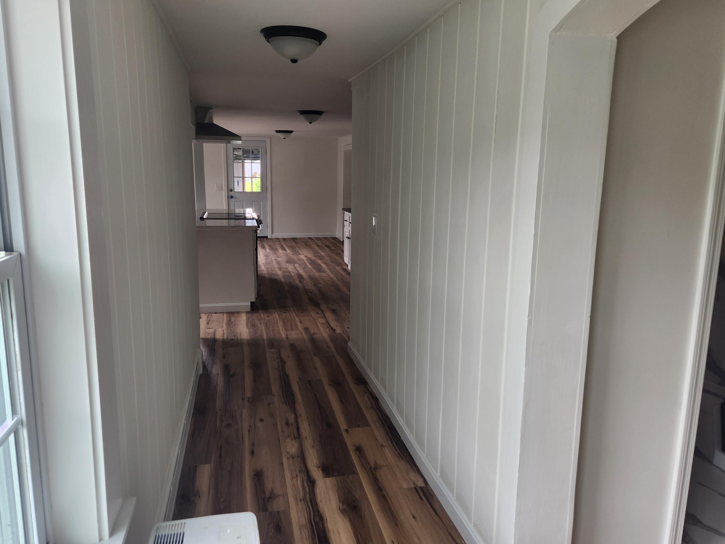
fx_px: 524
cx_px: 365
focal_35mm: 25
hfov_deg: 69.4
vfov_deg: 54.9
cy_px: 267
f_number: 1.8
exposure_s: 1/180
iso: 80
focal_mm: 5.4
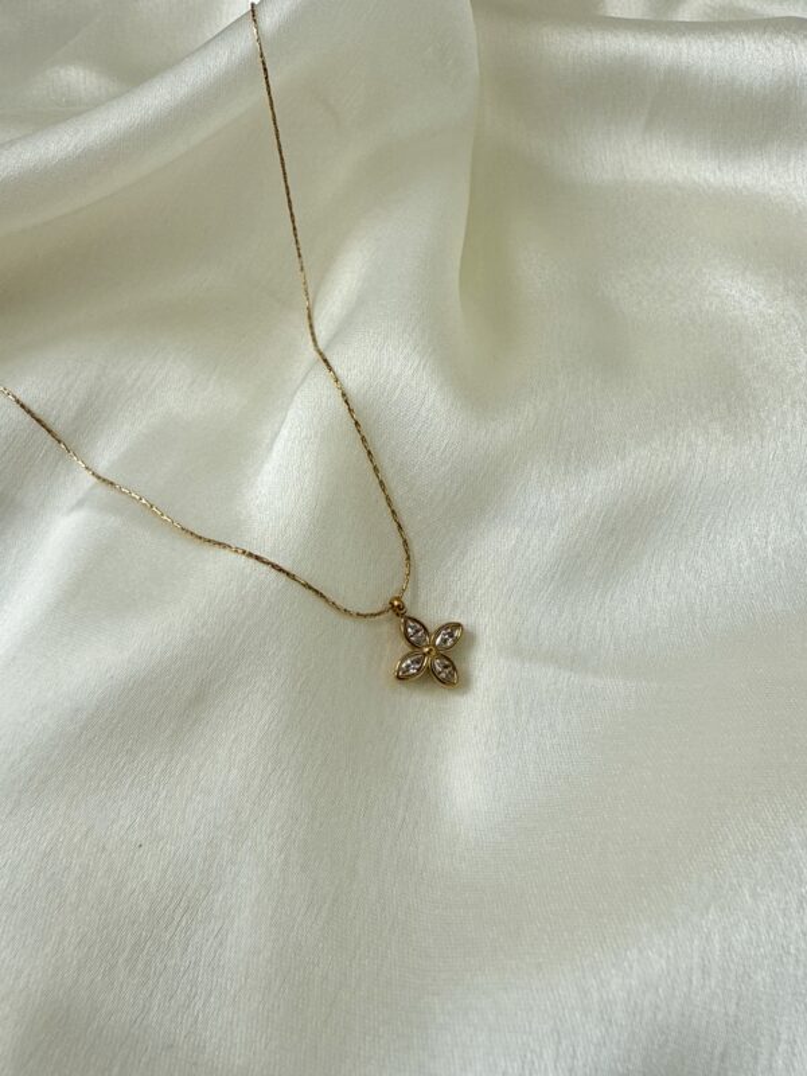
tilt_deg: -57.4
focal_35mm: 24
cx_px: 404
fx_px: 746
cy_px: 538
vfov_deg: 71.6
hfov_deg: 56.8
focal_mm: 2.22
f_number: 2.2
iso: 40
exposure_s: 1/413
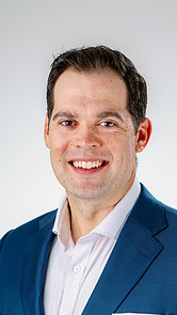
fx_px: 934
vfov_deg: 19.0
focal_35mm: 112
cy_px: 231
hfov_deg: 10.8
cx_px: 95
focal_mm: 70
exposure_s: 1/160
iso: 125
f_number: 8
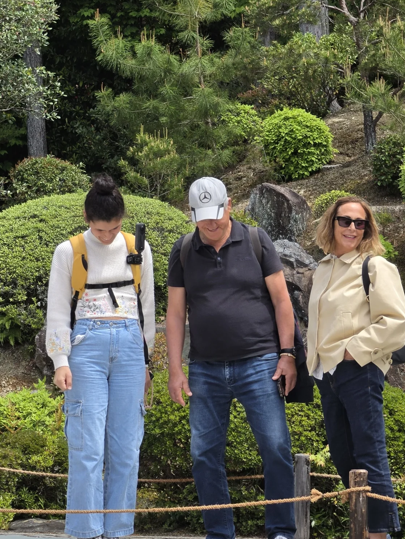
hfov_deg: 7.5
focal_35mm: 197
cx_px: 214
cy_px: 256
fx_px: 3072
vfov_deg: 10.0
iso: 50
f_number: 2.9
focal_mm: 18.6
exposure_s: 1/750
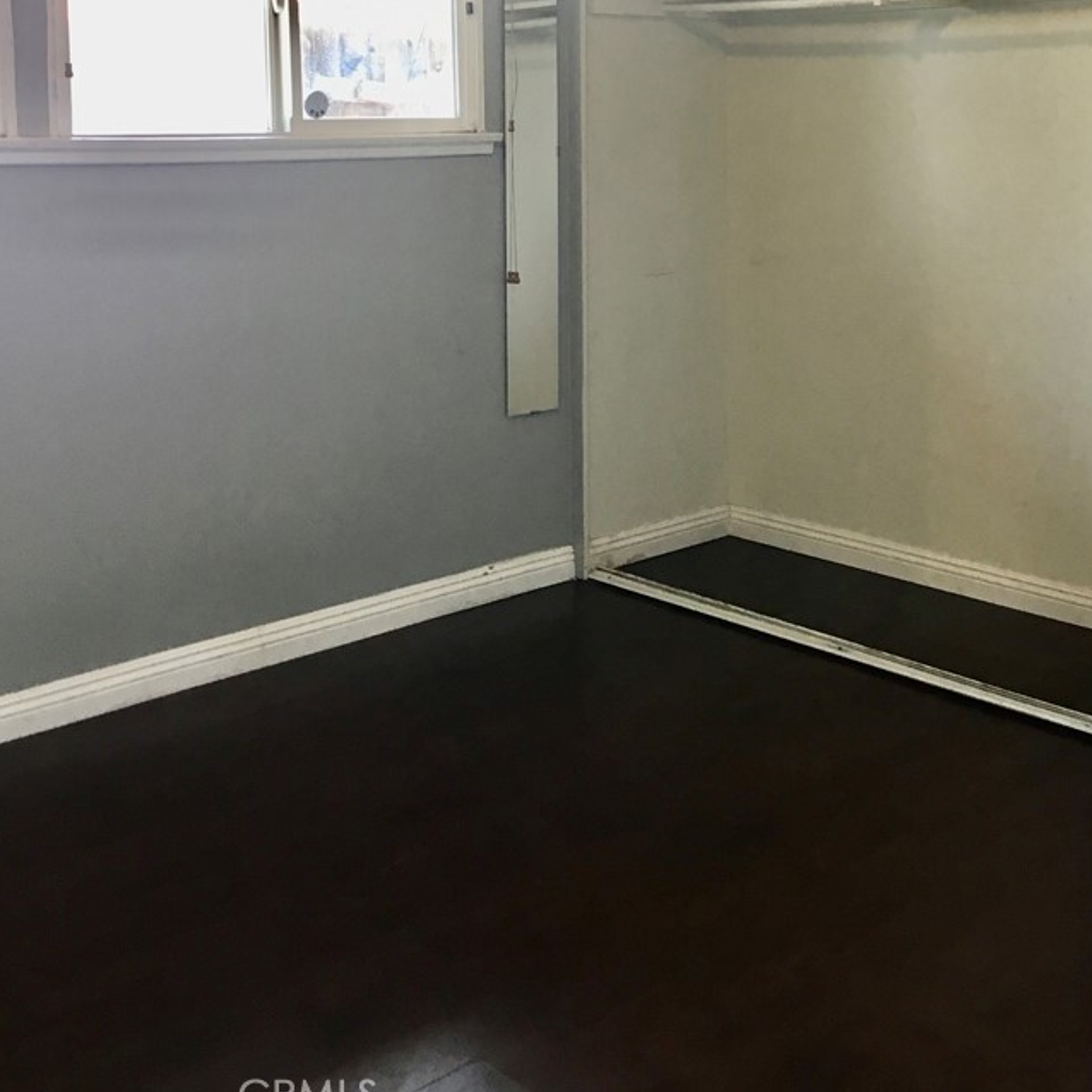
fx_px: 1570
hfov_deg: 38.3
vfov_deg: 37.2
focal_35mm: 44
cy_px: 243
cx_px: 592
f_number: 2.4
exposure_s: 1/30
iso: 50
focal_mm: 3.3
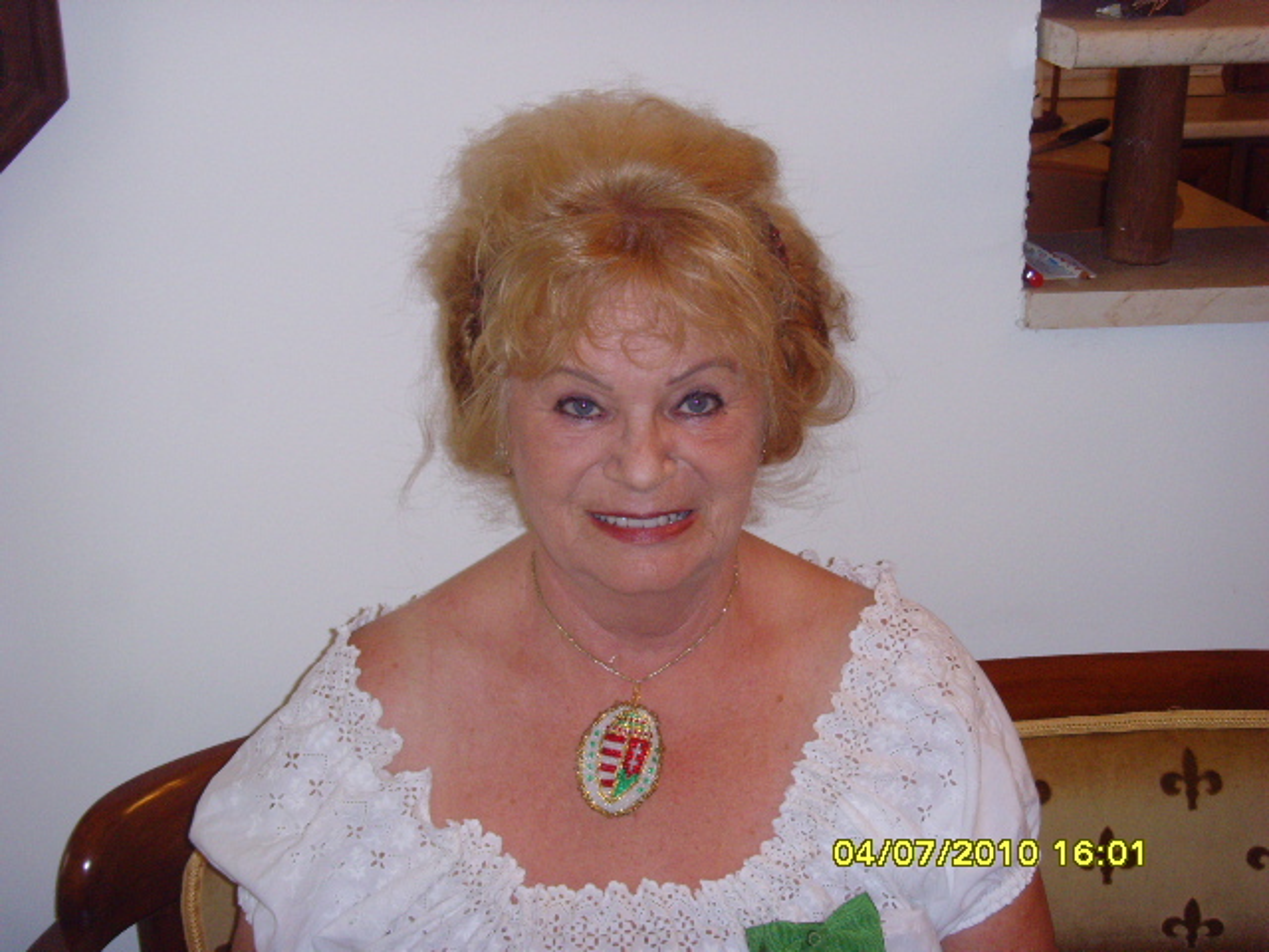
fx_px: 2200
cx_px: 634
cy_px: 476
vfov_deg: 24.4
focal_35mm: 60
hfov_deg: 32.2
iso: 200
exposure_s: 1/45
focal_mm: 10.2
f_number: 3.9
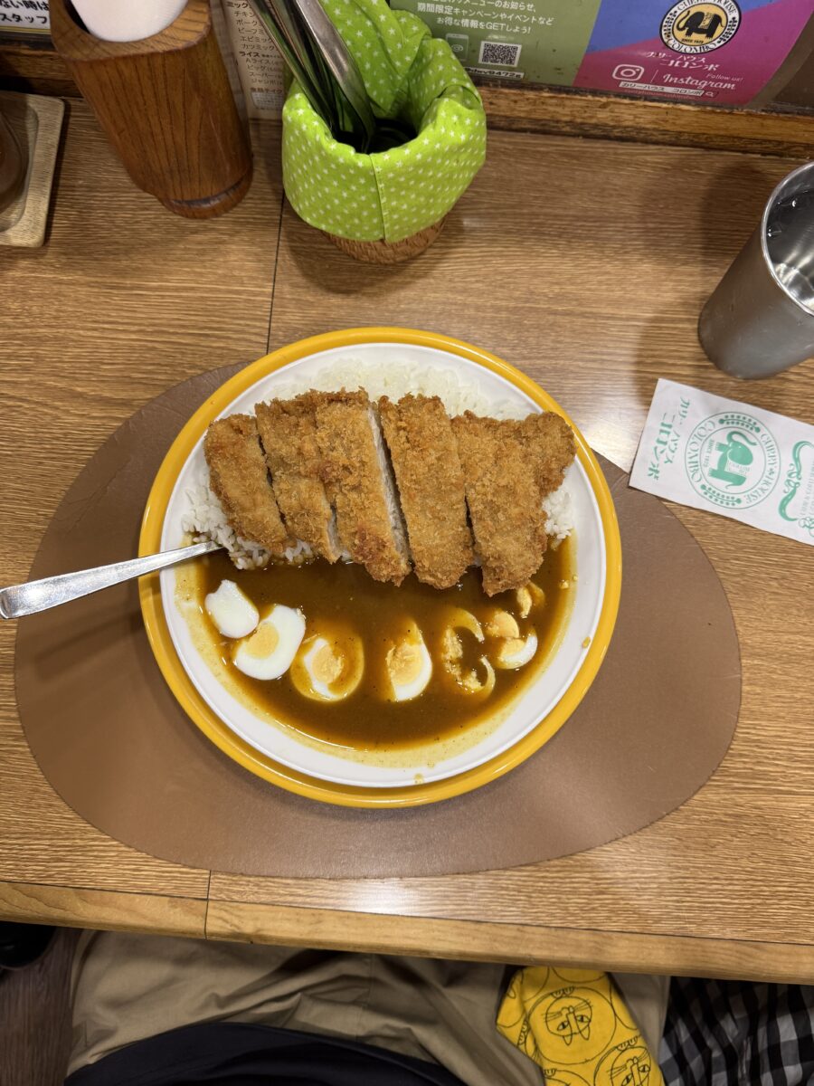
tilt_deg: -82.0
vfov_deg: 71.6
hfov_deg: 56.8
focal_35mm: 24
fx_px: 752
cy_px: 543
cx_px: 407
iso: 160
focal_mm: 6.76
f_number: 1.78
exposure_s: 1/50
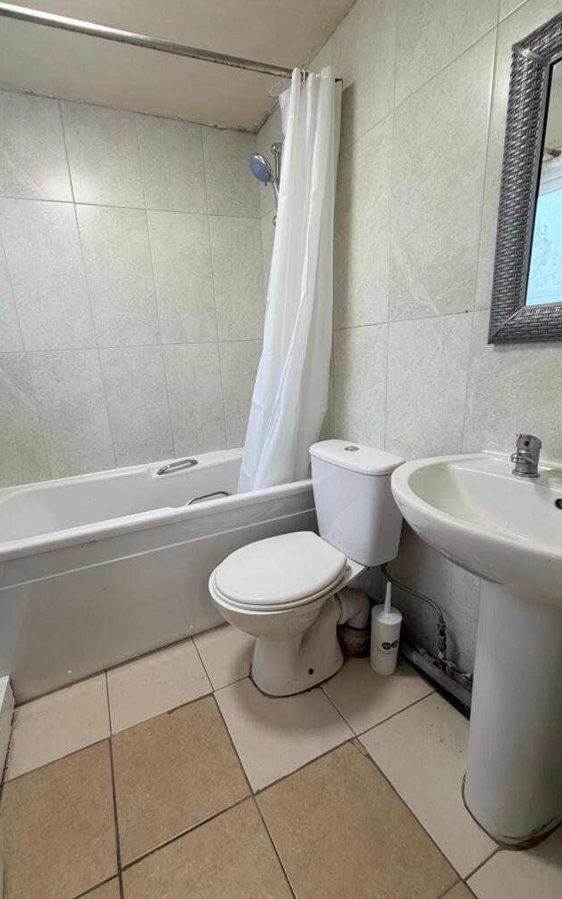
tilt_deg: -14.3
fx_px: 368
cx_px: 243
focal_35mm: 15
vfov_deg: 101.5
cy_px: 449
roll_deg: +3.1
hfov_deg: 74.4
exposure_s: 1/100
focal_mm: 2.22
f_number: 2.2
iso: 125
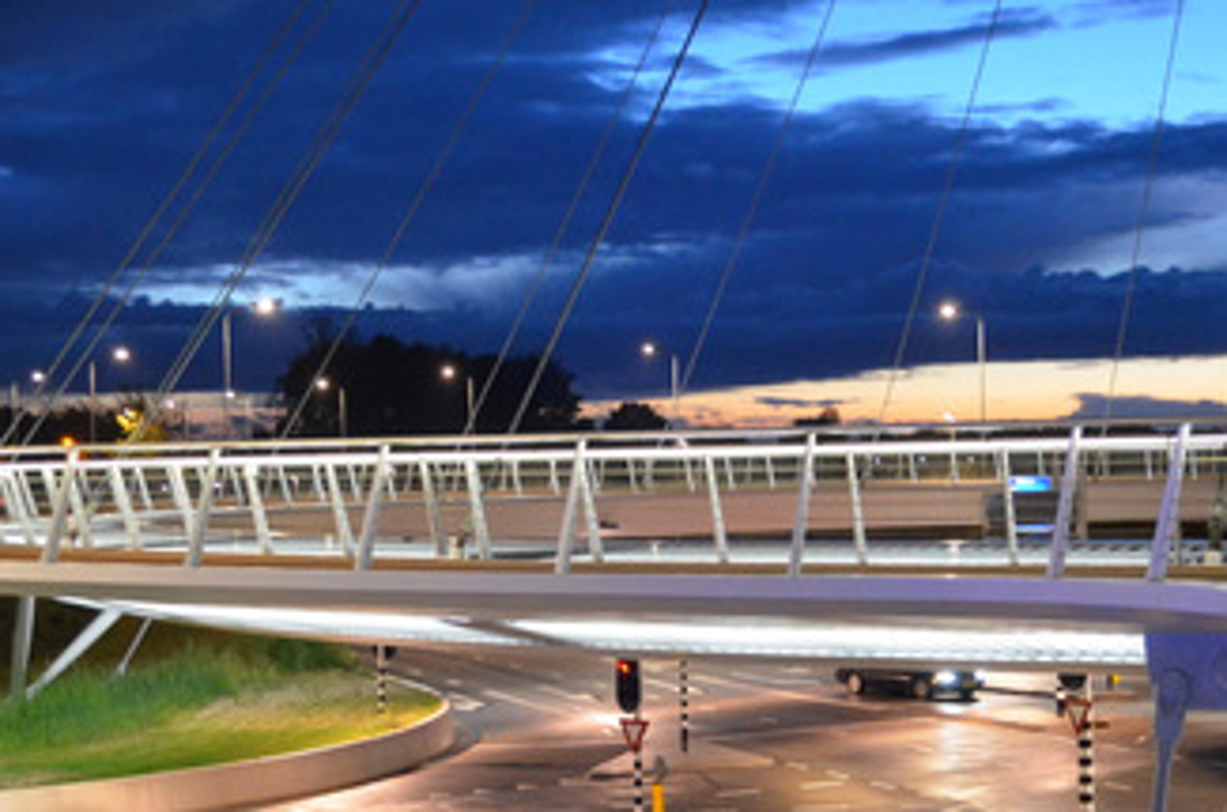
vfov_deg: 19.1
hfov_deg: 28.5
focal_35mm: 71
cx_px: 570
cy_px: 499
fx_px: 2414
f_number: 4
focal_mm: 24
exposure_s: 1/15
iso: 3200
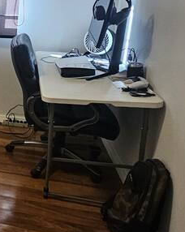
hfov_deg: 22.6
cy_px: 68
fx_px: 329
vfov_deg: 38.2
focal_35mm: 48
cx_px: -123
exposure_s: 1/60
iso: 250
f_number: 2.2
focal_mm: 2.2
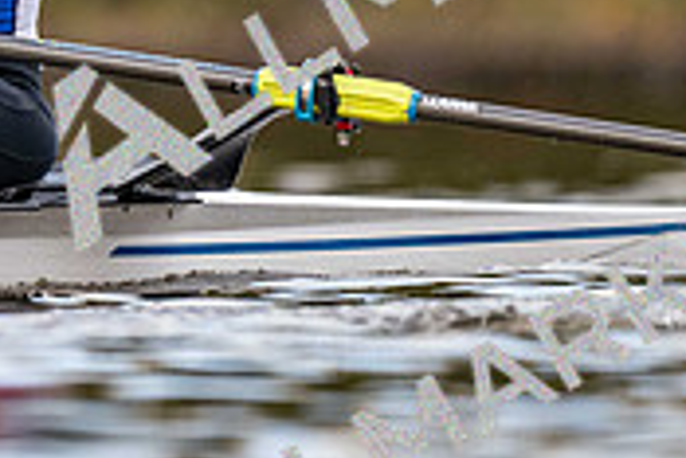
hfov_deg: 1.0
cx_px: -282
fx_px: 37989
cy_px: -119
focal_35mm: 1992
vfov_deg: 0.7
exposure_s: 1/2500
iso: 1800
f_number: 4
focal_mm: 600
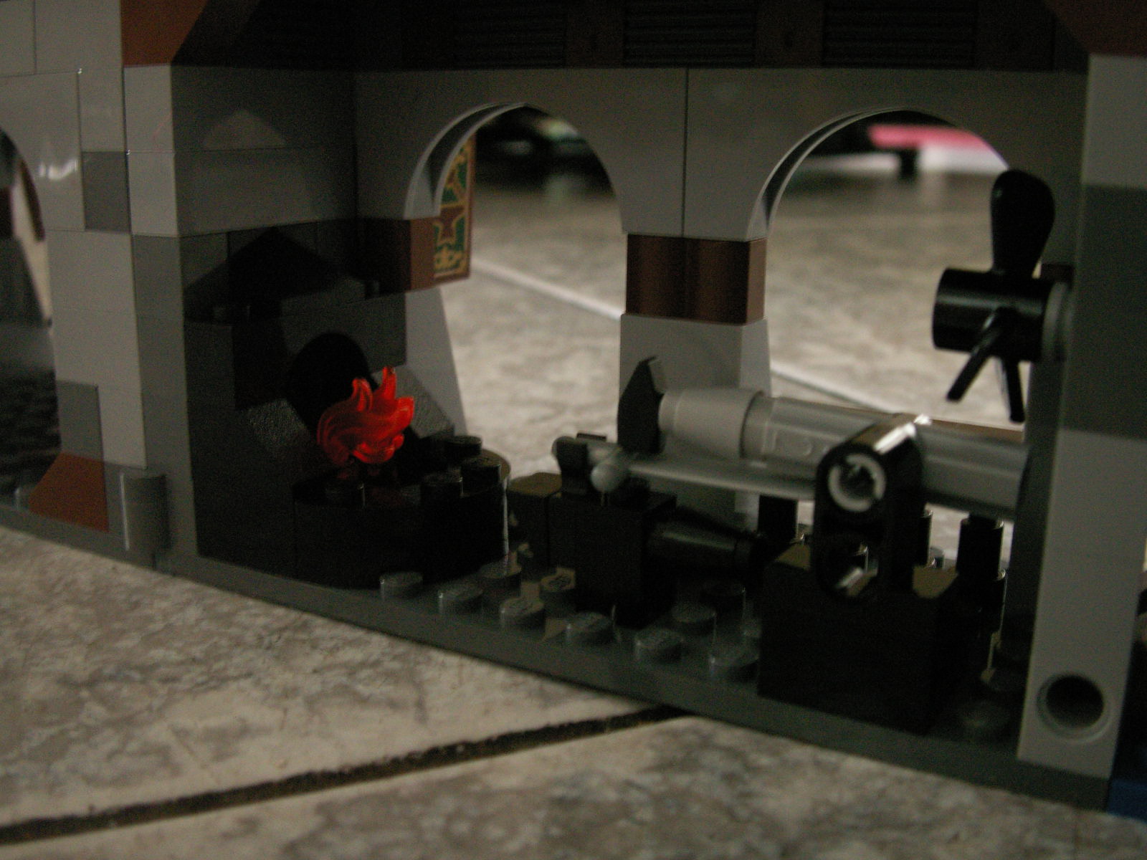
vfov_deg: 38.7
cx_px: 574
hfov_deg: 50.1
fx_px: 1226
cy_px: 430
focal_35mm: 37
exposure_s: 1
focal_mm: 7.7
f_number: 3.5
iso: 160
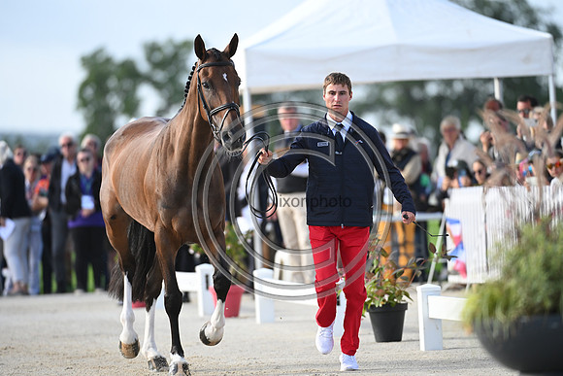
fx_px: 5475
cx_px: 282
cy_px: 188
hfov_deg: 5.9
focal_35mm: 350
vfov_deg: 3.9
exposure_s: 1/1600
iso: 1000
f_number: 5
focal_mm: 350
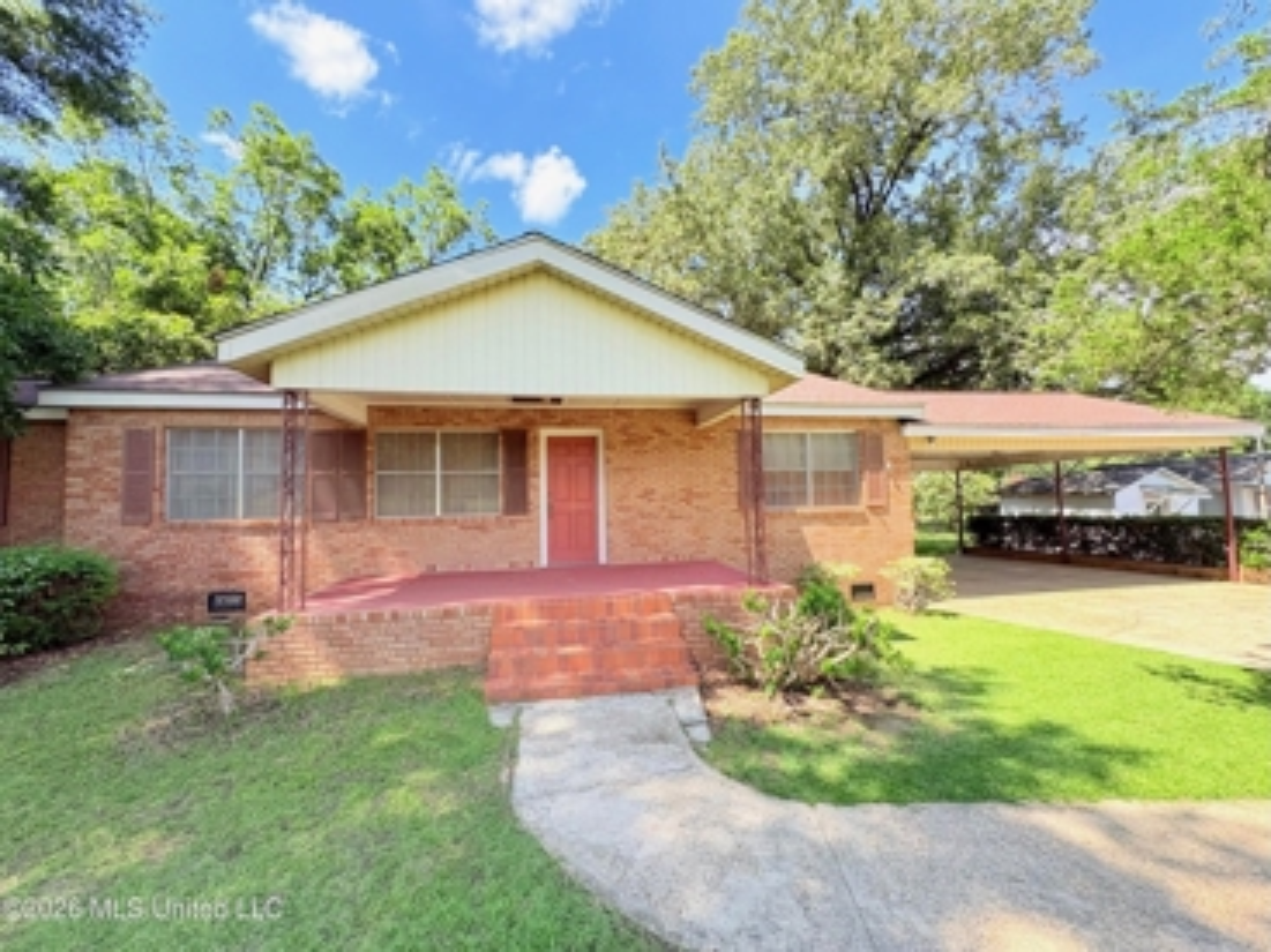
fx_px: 514
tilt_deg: +4.0
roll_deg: +2.0
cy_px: 476
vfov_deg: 85.6
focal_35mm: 14
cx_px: 636
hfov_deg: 102.1
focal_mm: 2.22
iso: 40
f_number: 2.2
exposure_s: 1/392
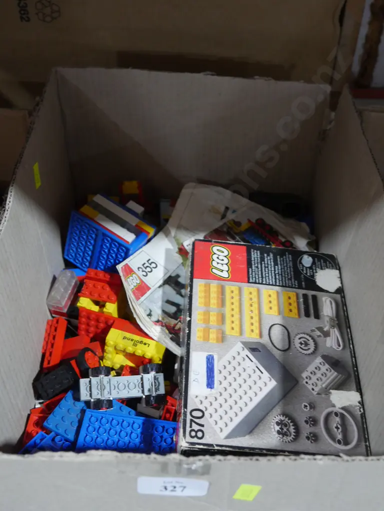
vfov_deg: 41.2
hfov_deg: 31.5
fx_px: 680
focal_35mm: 46
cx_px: 192
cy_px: 256
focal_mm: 23
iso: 1600
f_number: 5.1
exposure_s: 1/60
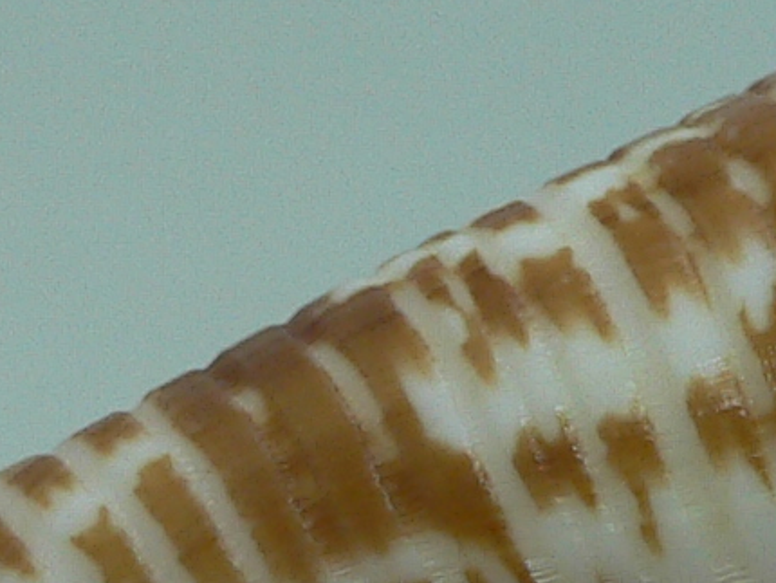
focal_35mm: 164
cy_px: 722
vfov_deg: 8.9
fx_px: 3679
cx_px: 561
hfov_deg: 12.0
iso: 80
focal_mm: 4.6
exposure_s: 1/60
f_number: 2.8
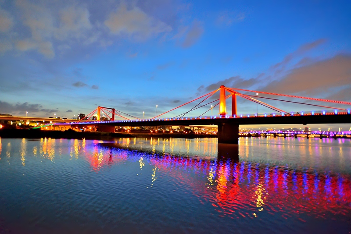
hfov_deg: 93.3
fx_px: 166
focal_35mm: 17
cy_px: 117
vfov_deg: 70.5
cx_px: 176
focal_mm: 17
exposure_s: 1/15
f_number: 2.8
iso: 1000
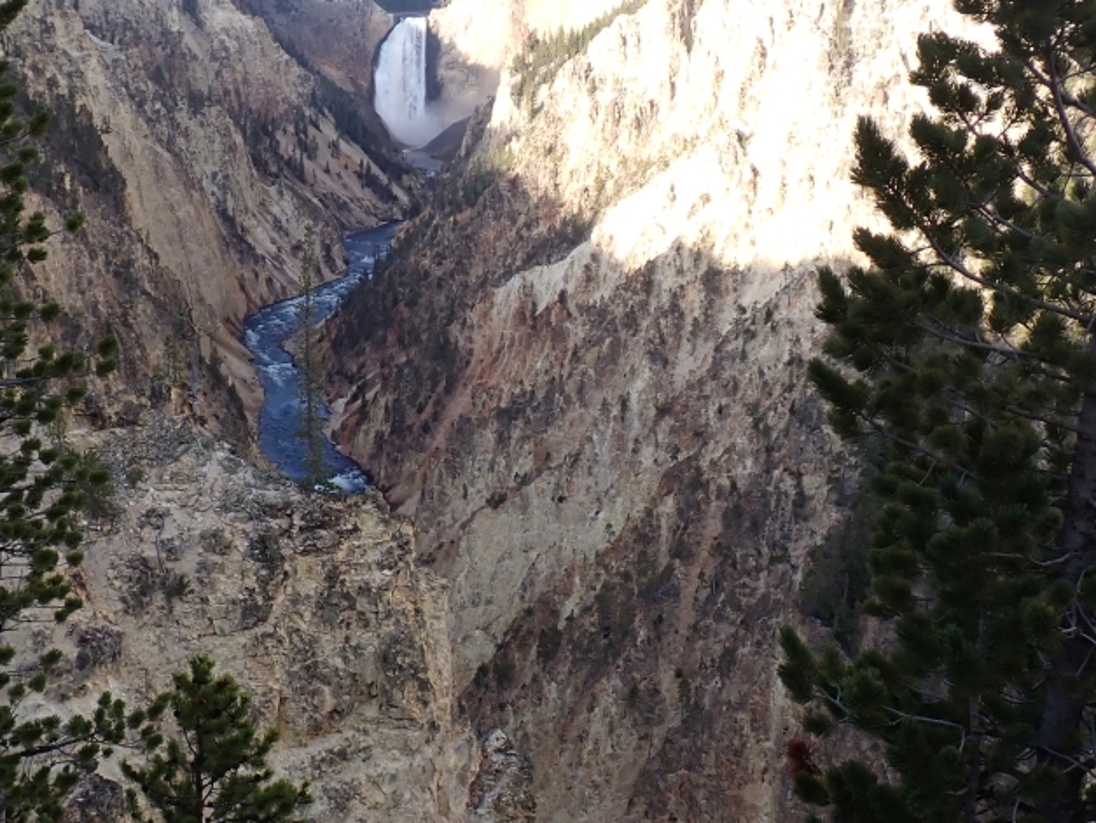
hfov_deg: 37.3
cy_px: 369
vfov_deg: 28.6
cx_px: 423
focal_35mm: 51
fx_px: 1616
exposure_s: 1/320
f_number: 3.2
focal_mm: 5.79
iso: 100
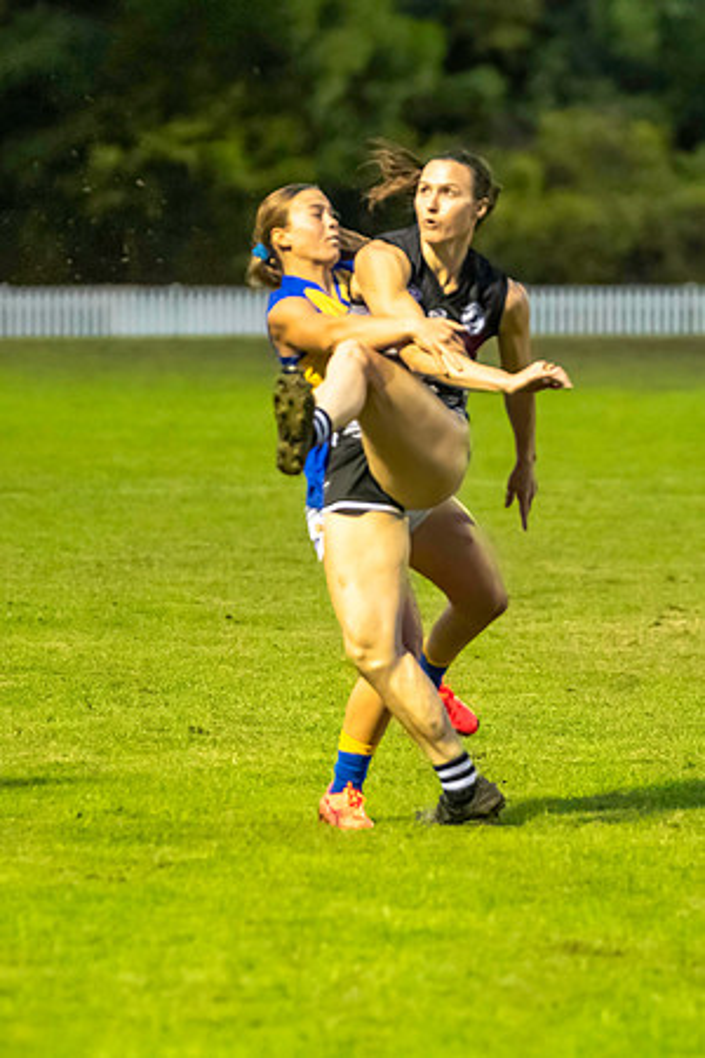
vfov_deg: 5.7
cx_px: 427
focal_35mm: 360
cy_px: 632
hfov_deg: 3.8
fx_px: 10563
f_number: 2.8
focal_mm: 170
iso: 7200
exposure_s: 1/1250
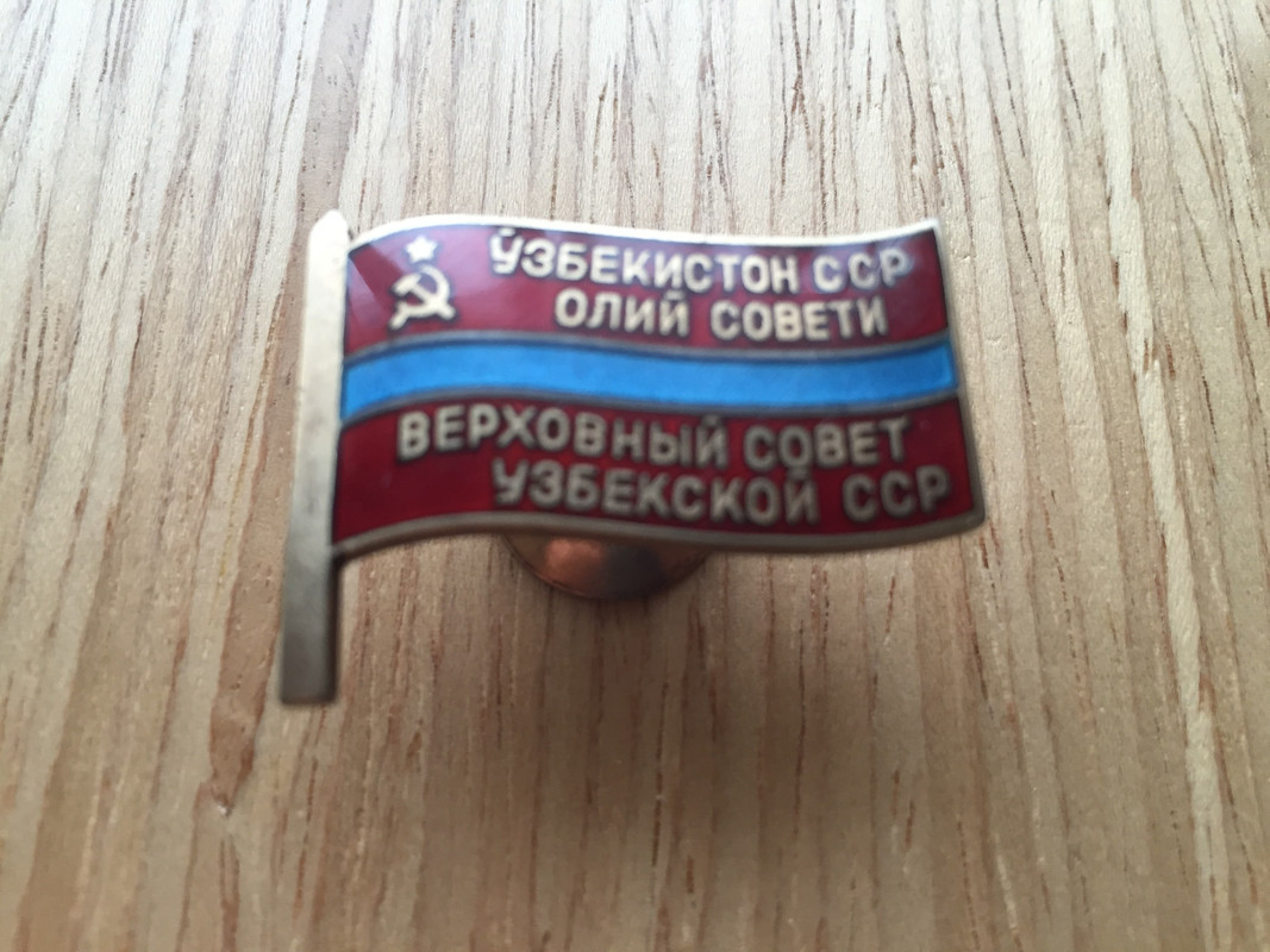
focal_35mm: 29
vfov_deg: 48.2
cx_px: 635
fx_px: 1064
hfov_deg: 61.7
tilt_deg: -71.3
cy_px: 476
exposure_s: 1/33
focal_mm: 4.15
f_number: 2.2
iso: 50
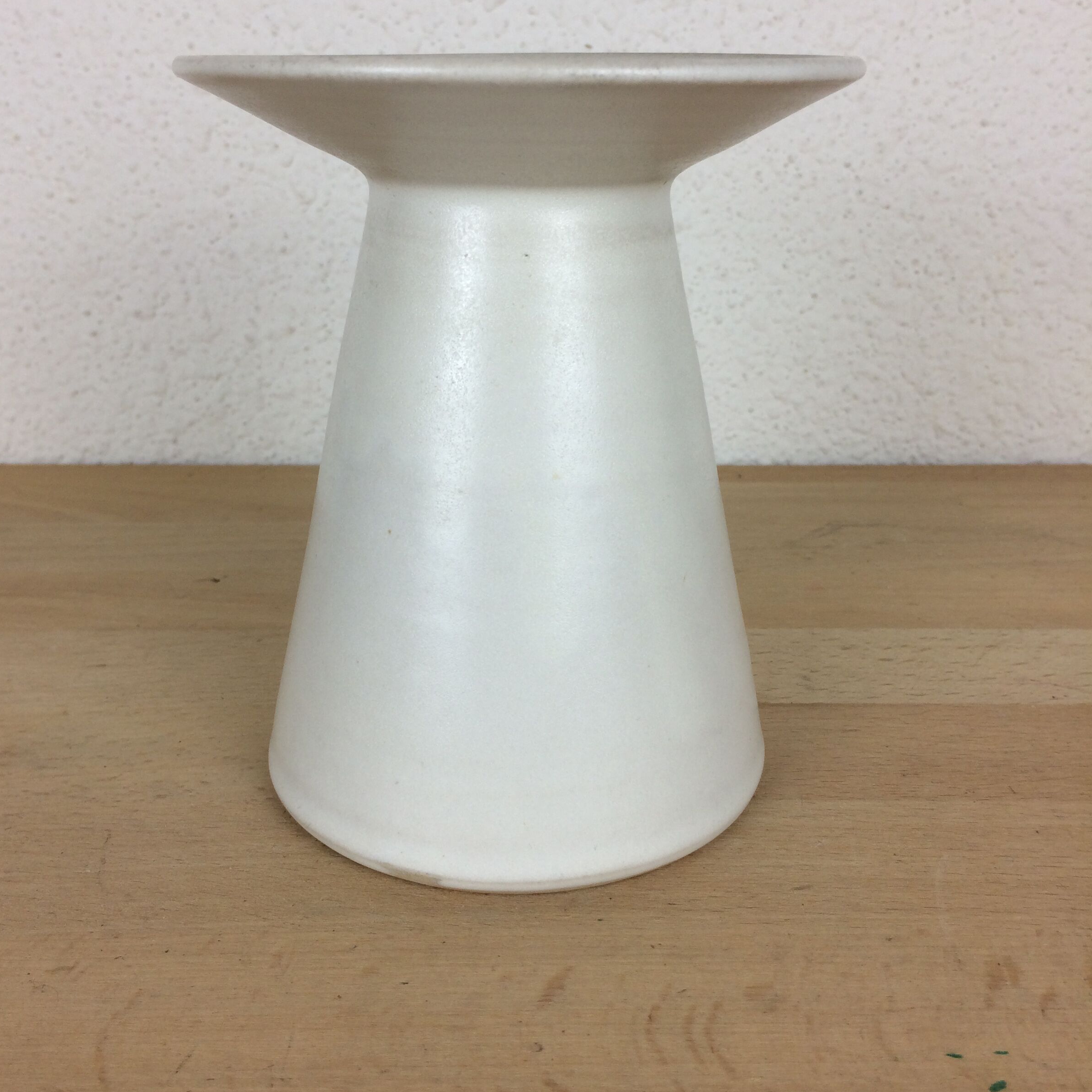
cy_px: 502
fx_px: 1249
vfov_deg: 47.2
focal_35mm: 35
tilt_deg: -20.4
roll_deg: +0.7
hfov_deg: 47.2
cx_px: 534
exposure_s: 1/100
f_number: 2.2
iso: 40
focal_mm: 4.15
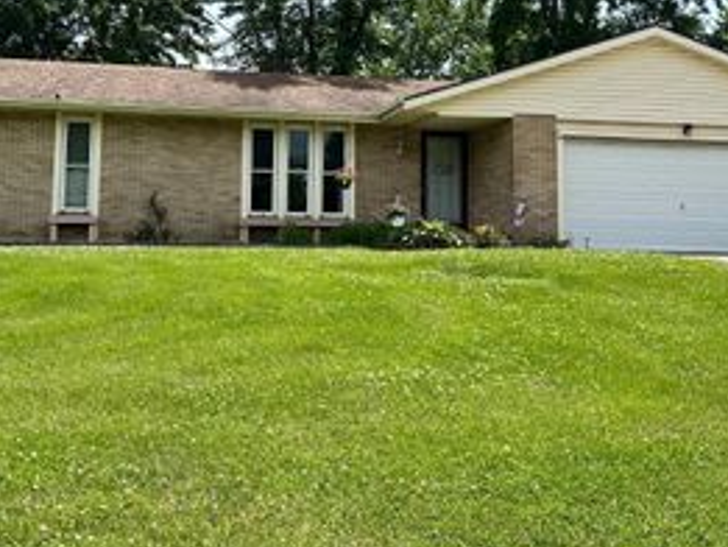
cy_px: 152
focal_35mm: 46
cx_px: 335
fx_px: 968
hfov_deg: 41.2
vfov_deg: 31.1
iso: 80
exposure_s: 1/3356
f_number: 1.78
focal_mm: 6.86
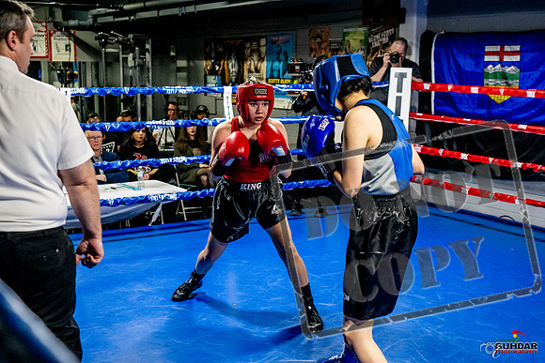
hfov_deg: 38.2
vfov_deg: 26.0
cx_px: 272
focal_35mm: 52
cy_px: 182
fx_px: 787
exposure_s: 1/800
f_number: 2.8
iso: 5000
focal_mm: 35
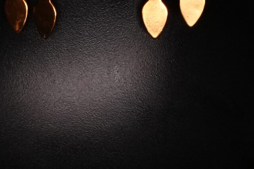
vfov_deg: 6.5
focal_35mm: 210
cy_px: 255
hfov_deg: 9.8
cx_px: 50
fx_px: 1482
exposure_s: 1/100
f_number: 7.1
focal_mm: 35
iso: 2500
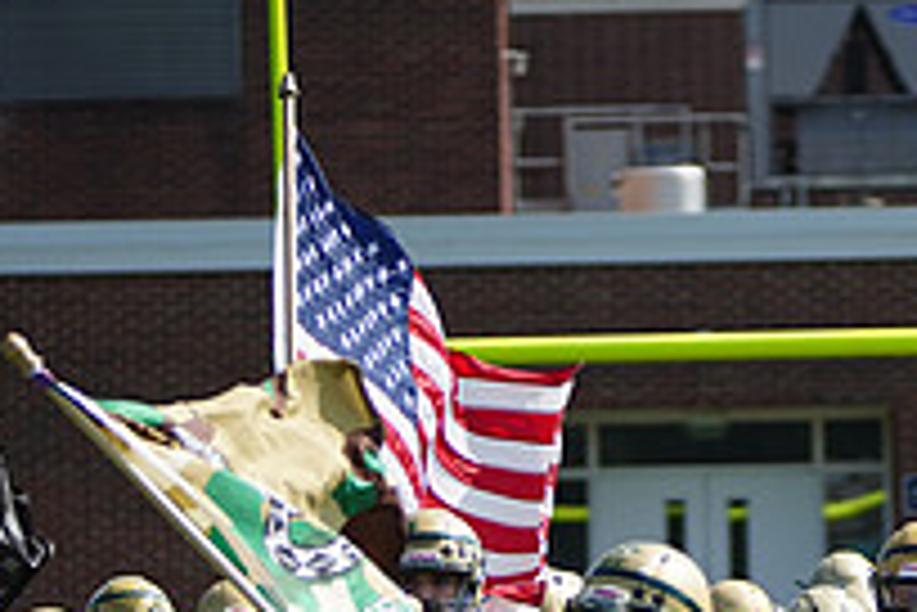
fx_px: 8711
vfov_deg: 4.0
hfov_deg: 6.0
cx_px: 778
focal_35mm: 342
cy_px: 731
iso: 400
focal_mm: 120
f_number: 2.8
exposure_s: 1/5000
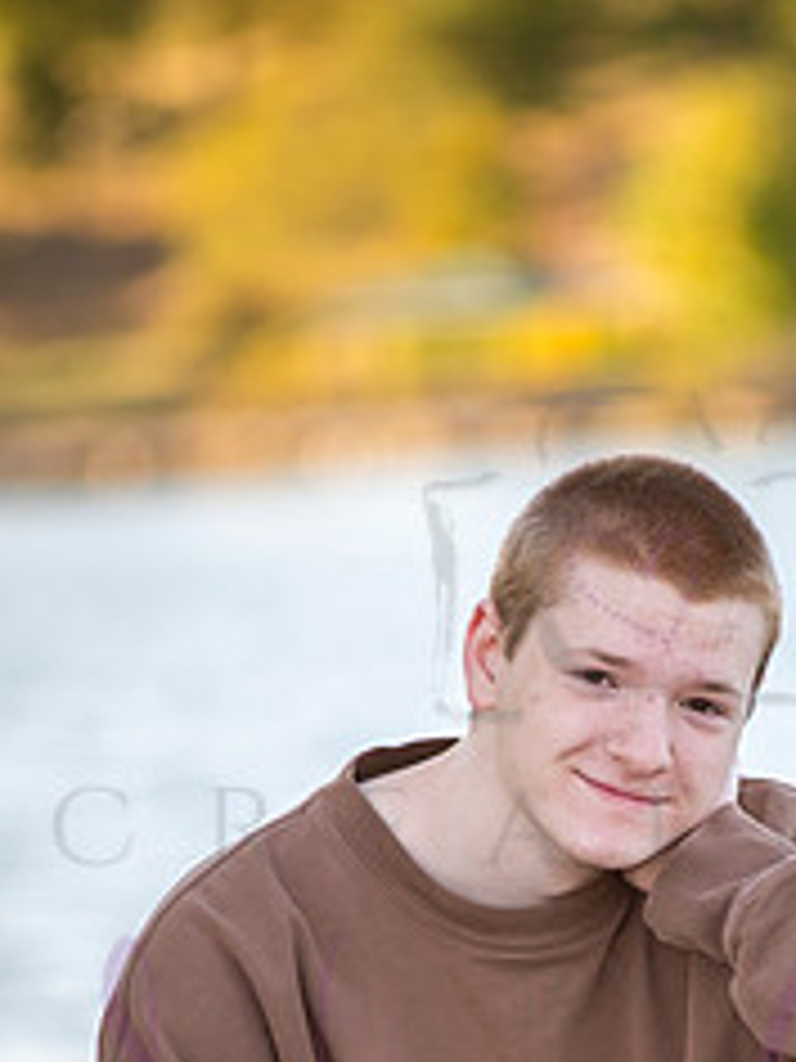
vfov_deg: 6.3
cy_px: 986
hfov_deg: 4.8
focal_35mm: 312
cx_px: 652
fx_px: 9566
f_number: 4
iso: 400
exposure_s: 1/640
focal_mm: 170
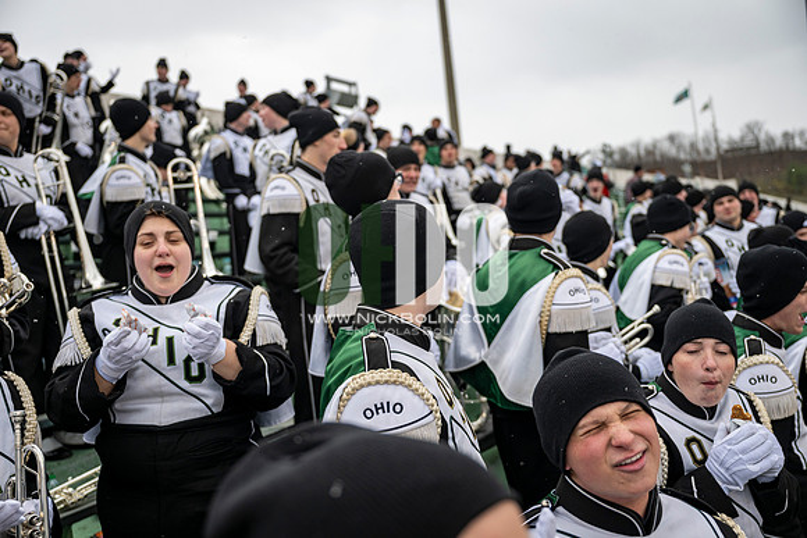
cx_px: 404
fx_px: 729
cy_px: 269
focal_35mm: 32
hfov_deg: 58.0
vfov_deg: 40.6
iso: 160
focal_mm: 32.5
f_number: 2.8
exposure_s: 1/500
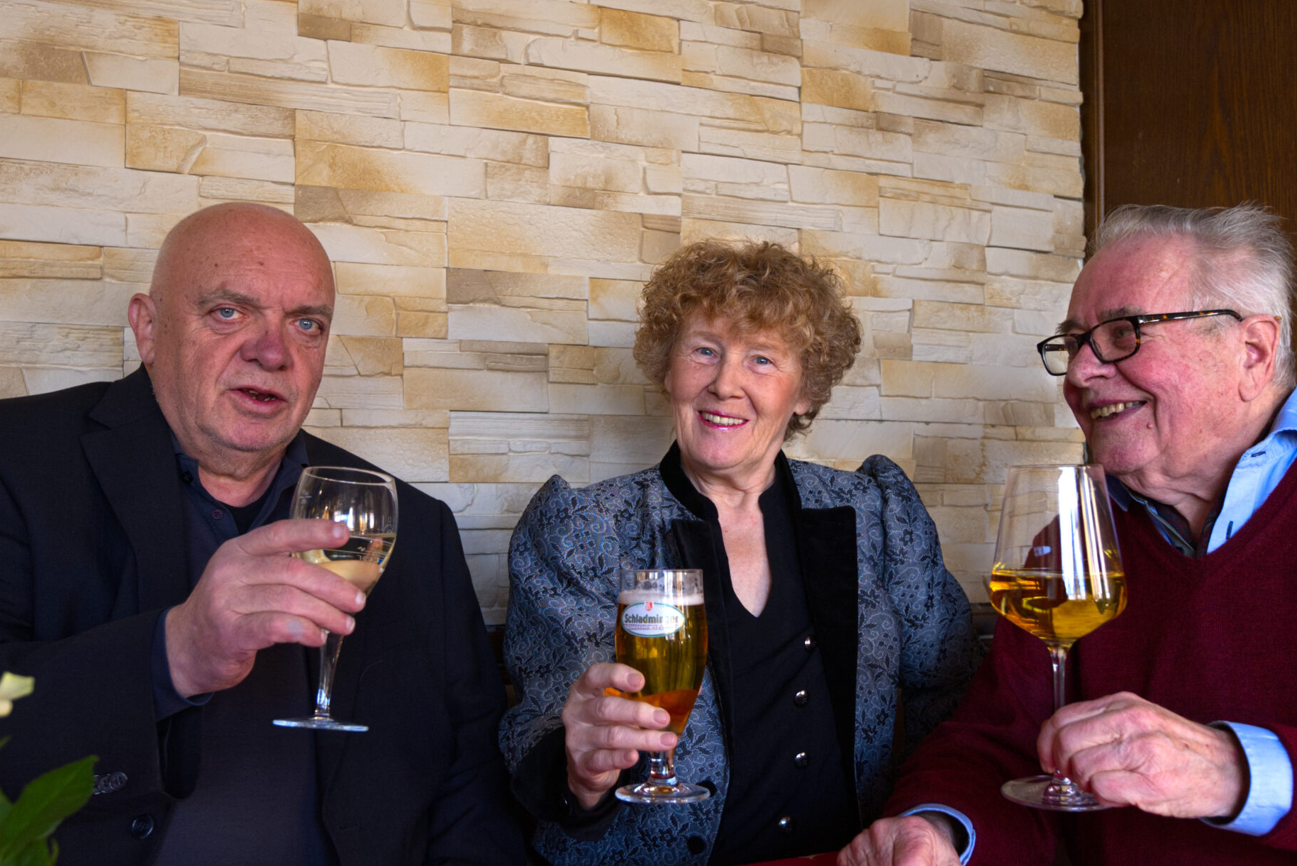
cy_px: 474
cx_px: 608
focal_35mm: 36
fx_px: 1287
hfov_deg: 53.5
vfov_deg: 37.2
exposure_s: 1/100
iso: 320
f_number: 3.2
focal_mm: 17
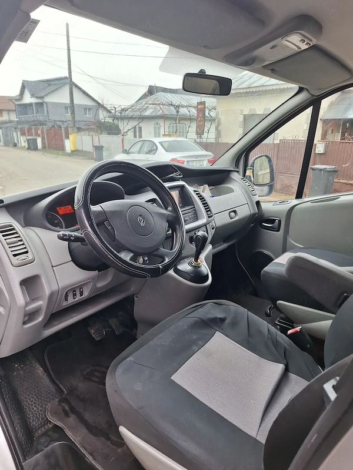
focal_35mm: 23
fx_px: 313
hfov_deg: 58.9
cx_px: 176
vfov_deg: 73.9
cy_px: 235
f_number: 1.8
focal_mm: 5.54
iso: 50
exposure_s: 1/100
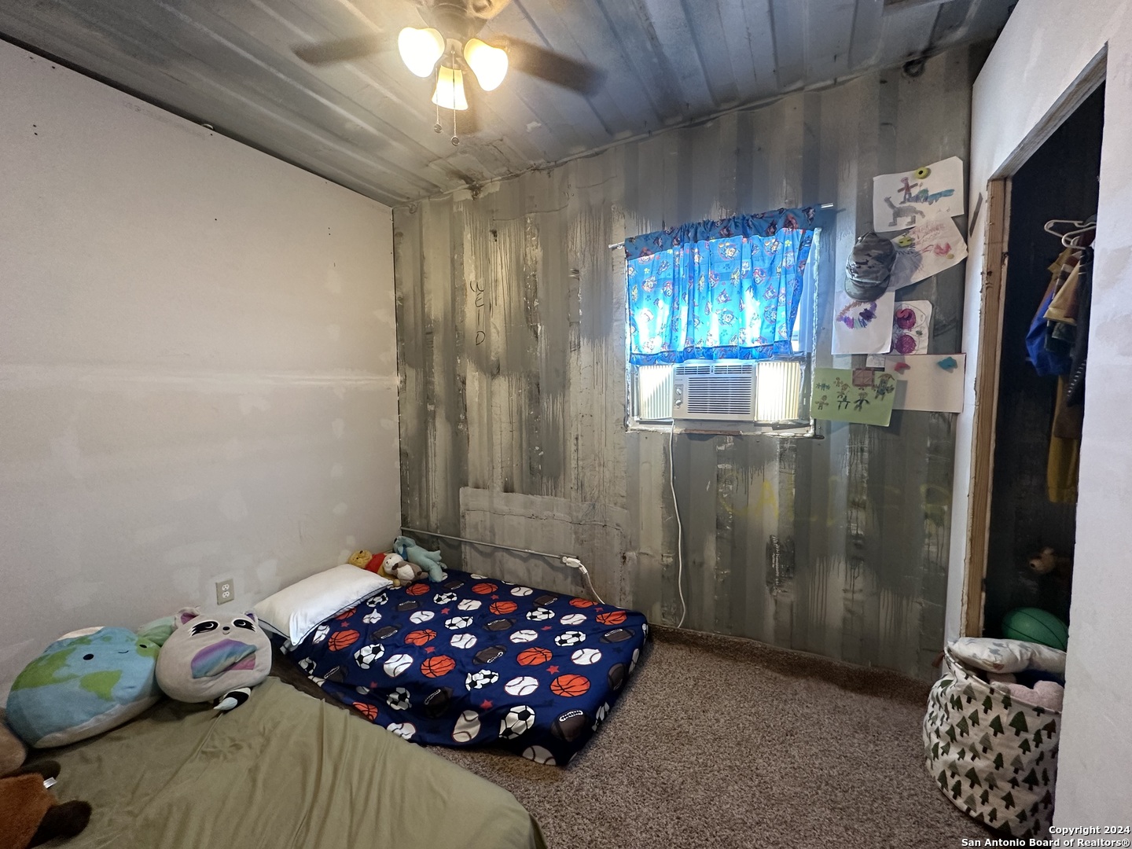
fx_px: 458
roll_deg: +0.2
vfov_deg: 85.7
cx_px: 566
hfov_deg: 102.1
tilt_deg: -4.8
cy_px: 424
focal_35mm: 14
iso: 320
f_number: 2.2
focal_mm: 2.22
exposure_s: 1/120
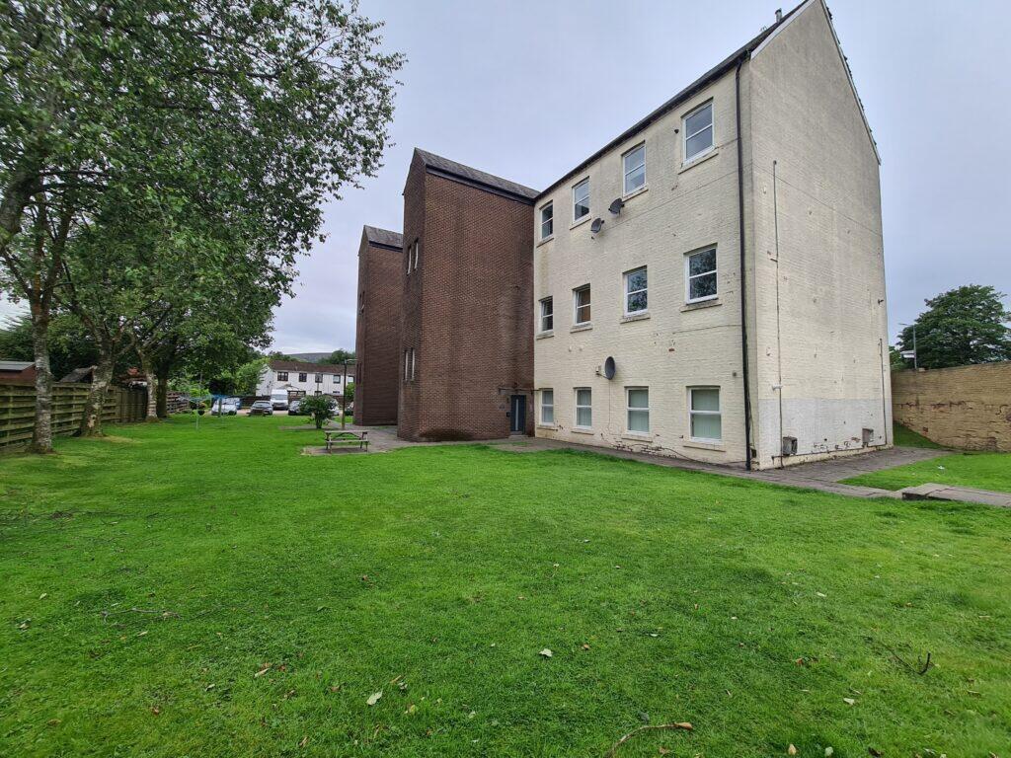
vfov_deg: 89.9
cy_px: 379
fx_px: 380
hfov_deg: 106.2
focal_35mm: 13
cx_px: 506
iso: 64
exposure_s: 1/384
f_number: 2.2
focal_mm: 2.22
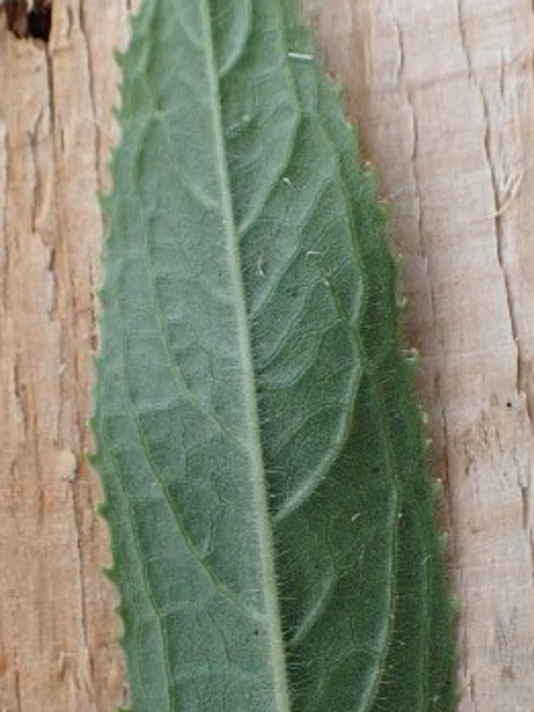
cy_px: 627
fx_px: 1892
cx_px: 301
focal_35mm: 92
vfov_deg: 20.9
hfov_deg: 16.1
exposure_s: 1/500
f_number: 3.2
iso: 320
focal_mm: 5.4
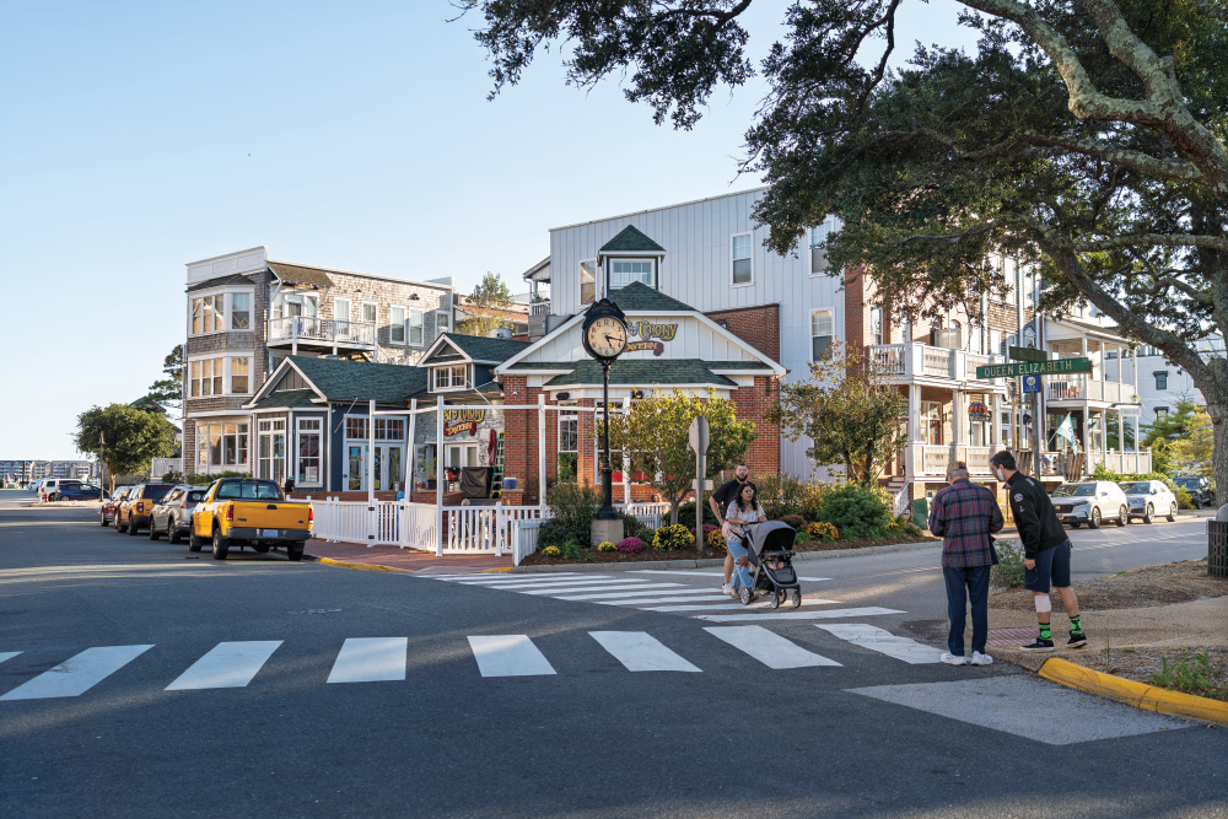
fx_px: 1194
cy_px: 410
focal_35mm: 35
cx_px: 614
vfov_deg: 37.9
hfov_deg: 54.4
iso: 100
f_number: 2.8
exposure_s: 1/640
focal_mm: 35
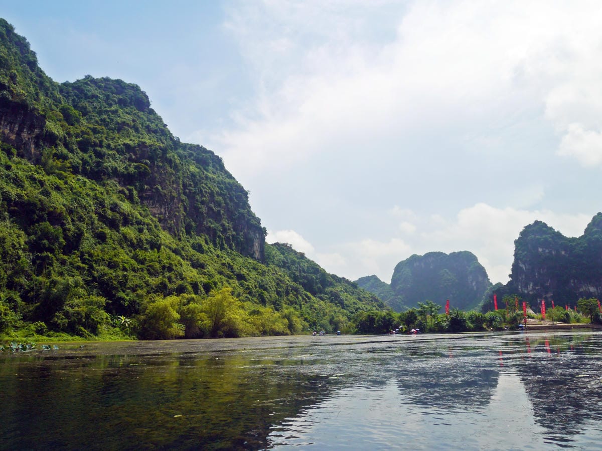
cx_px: 301
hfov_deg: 63.4
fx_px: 487
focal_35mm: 28
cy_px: 226
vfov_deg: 49.7
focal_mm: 14
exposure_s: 1/640
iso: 160
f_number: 9
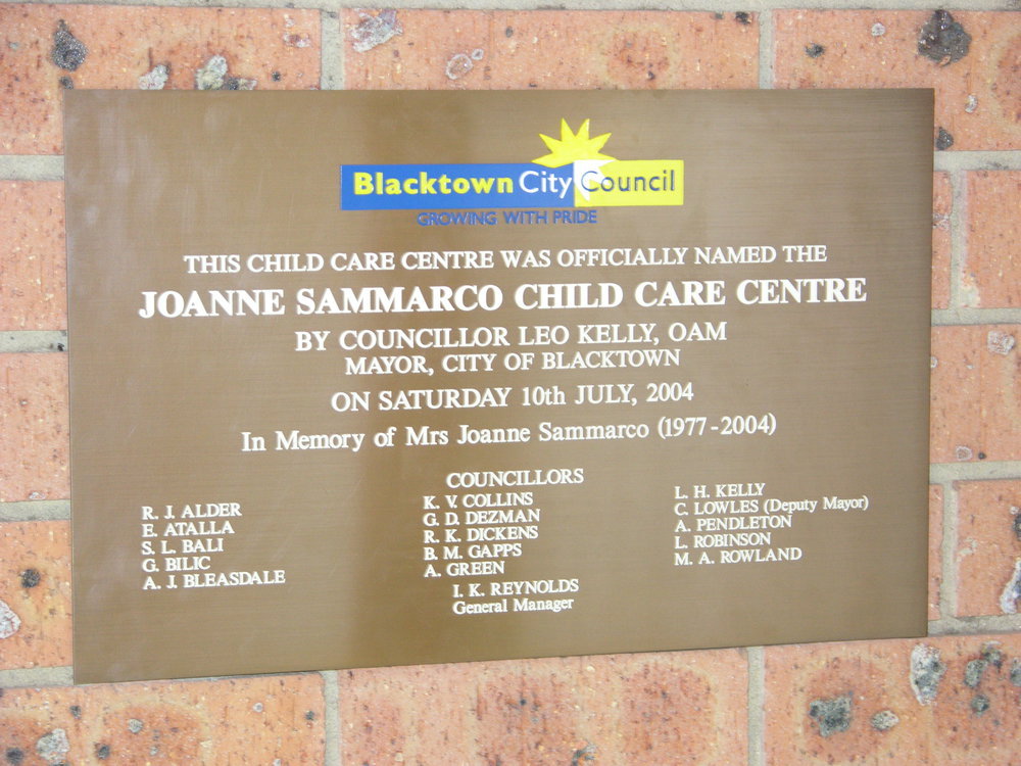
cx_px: 510
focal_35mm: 120
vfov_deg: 12.3
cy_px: 383
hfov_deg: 16.4
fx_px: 3539
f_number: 3.7
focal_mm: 29.5
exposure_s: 1/30.5
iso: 200
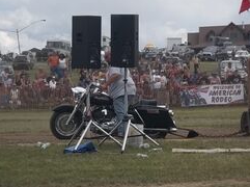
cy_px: 84
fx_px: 887
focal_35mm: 123
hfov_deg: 16.0
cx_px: 156
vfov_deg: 12.0
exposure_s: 1/160
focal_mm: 13.2
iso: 80
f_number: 9.8
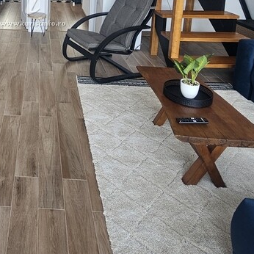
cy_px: -6
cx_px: 24
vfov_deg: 41.4
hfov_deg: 44.1
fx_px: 282
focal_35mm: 34
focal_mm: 2.2
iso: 64
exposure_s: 1/50
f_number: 2.2
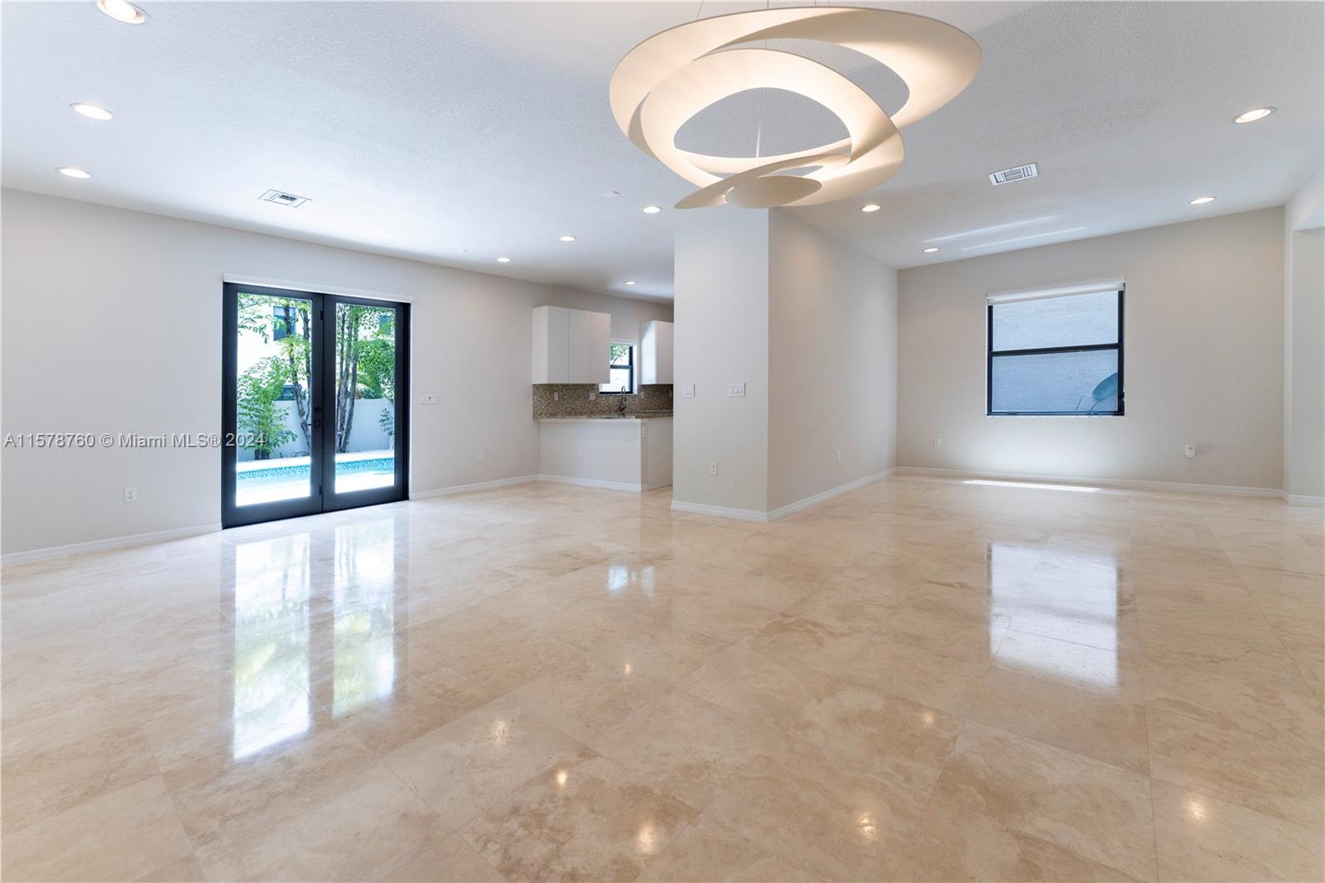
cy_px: 442
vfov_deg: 81.2
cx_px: 662
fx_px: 515
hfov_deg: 104.3
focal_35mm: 14
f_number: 5.6
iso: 400
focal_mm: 14
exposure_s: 1/200
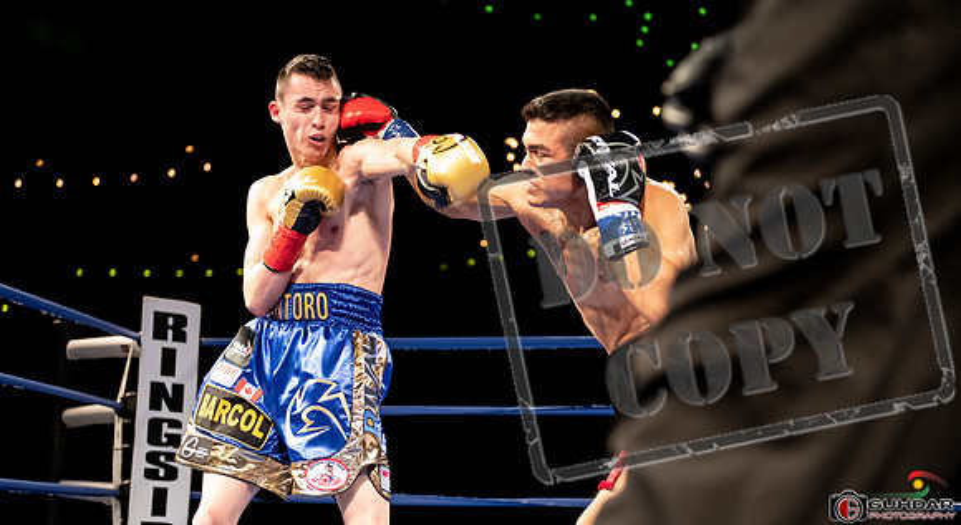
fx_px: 1659
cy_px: 374
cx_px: 398
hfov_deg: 32.2
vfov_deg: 17.9
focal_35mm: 66
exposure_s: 1/1000
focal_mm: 52
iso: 3600
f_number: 2.8
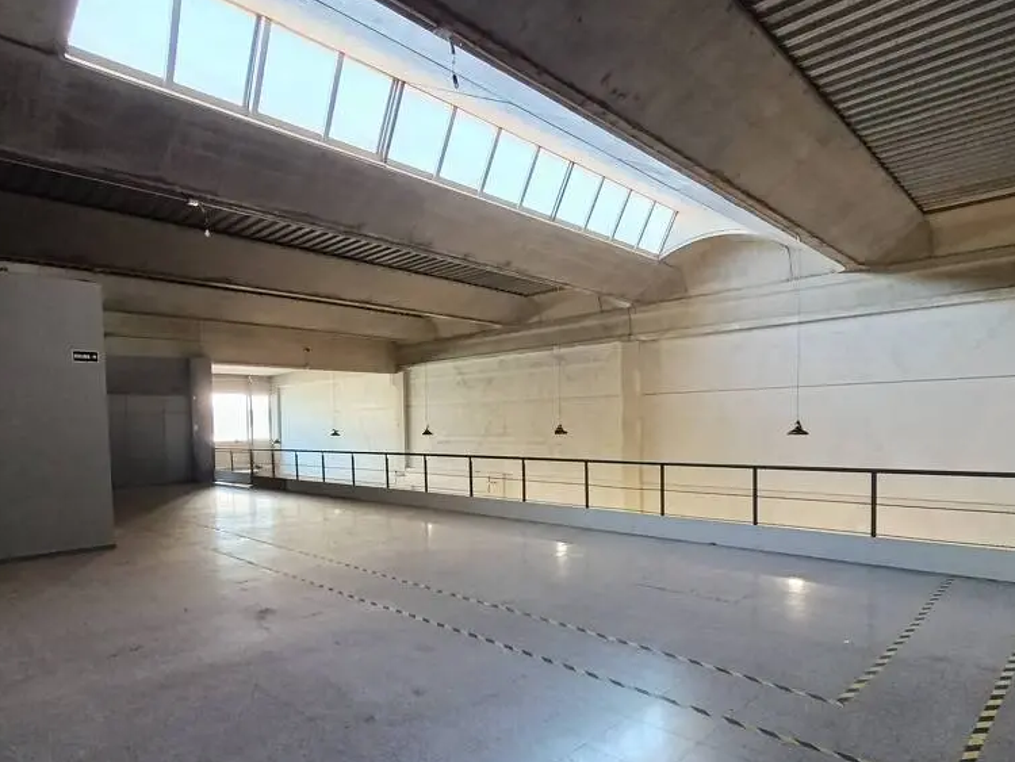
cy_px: 459
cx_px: 470
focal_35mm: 20
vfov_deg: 65.4
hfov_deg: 81.6
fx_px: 587
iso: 200
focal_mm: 1.65
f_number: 2.2
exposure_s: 1/50
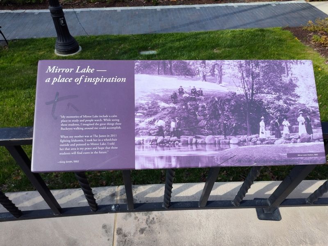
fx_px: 218
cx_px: 164
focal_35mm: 23
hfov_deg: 73.9
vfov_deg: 58.9
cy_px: 123
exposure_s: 1/982
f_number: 1.8
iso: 100
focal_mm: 5.56
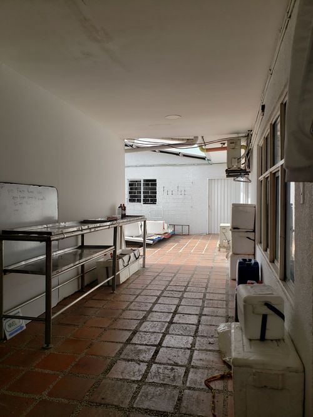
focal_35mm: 26
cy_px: 208
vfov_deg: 67.3
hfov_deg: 53.0
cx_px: 156
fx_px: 314
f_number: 2.4
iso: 50
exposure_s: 1/866
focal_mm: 4.3
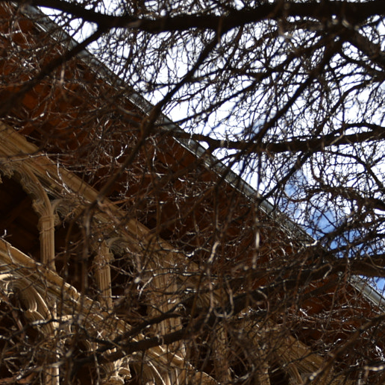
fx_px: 1019
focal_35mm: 81
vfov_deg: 19.7
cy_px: 499
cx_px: 72
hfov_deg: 21.1
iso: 100
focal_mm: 24
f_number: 3.2
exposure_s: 1/2000
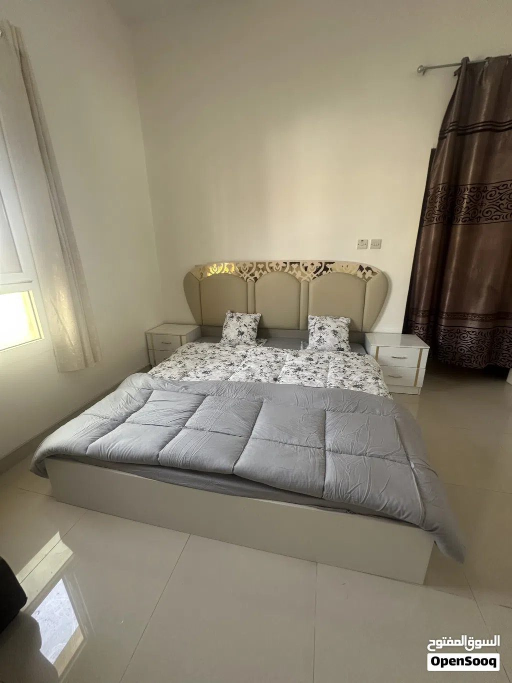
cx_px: 256
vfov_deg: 102.1
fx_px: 276
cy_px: 342
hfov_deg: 85.7
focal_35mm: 14
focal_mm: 2.22
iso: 160
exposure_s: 1/99
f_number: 2.2
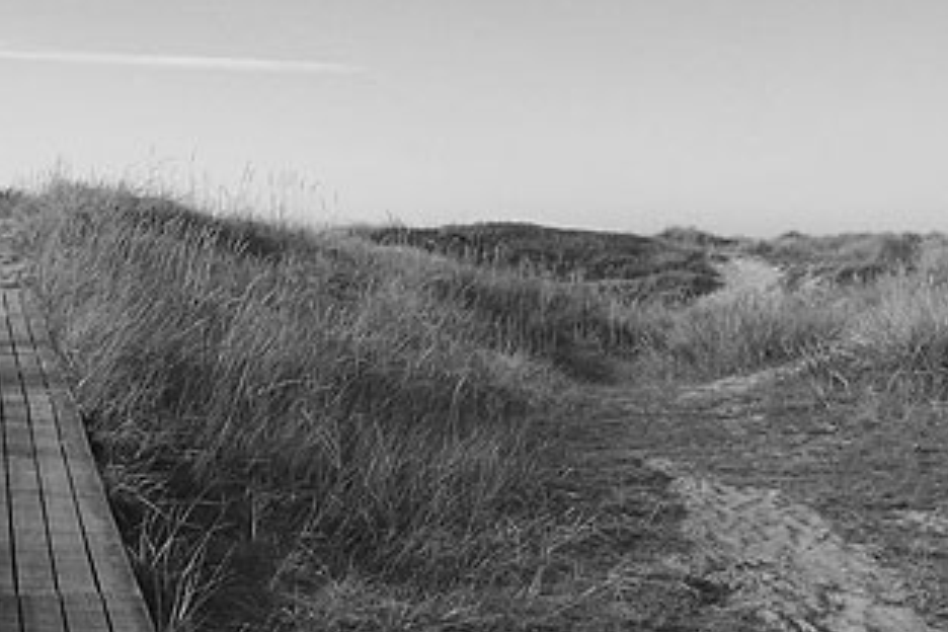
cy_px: 213
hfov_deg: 29.2
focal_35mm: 69
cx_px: 380
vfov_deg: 19.7
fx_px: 1817
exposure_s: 1/350
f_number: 5.6
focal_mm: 7
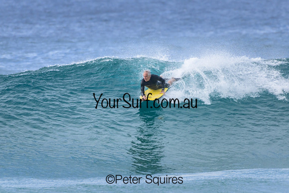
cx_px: 144
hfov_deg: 2.1
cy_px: 96
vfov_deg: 1.4
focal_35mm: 1000
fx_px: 8029
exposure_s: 1/2000
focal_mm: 1000
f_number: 11
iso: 1600
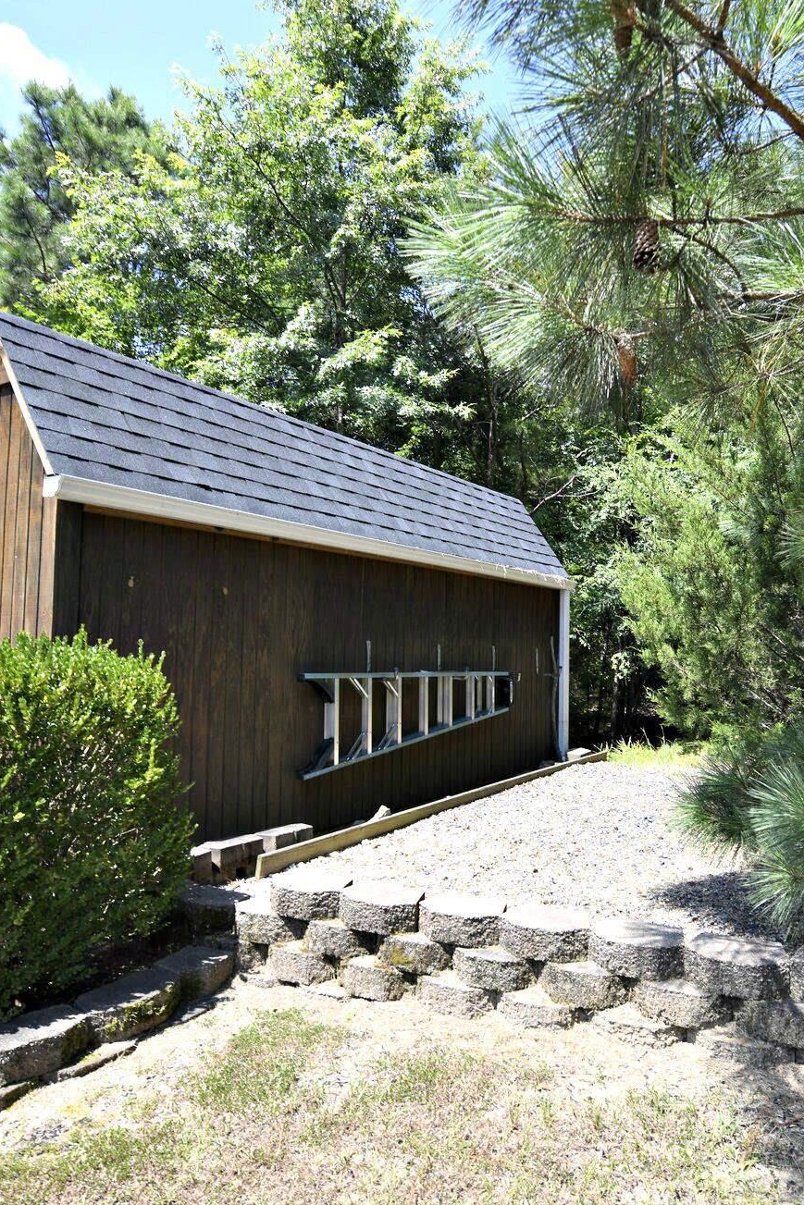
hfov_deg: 55.4
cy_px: 612
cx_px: 566
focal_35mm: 22
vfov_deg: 78.6
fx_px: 737
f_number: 5.6
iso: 64
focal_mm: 14
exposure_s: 1/125
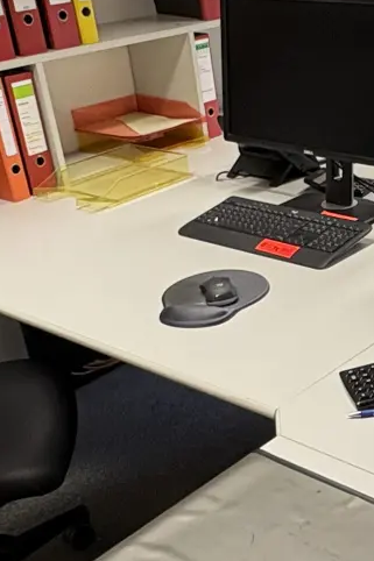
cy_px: 313
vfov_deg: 34.5
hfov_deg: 21.9
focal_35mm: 58
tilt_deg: -26.9
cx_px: 429
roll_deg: +3.0
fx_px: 904
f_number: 2.2
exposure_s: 1/50
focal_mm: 2.22
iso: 125
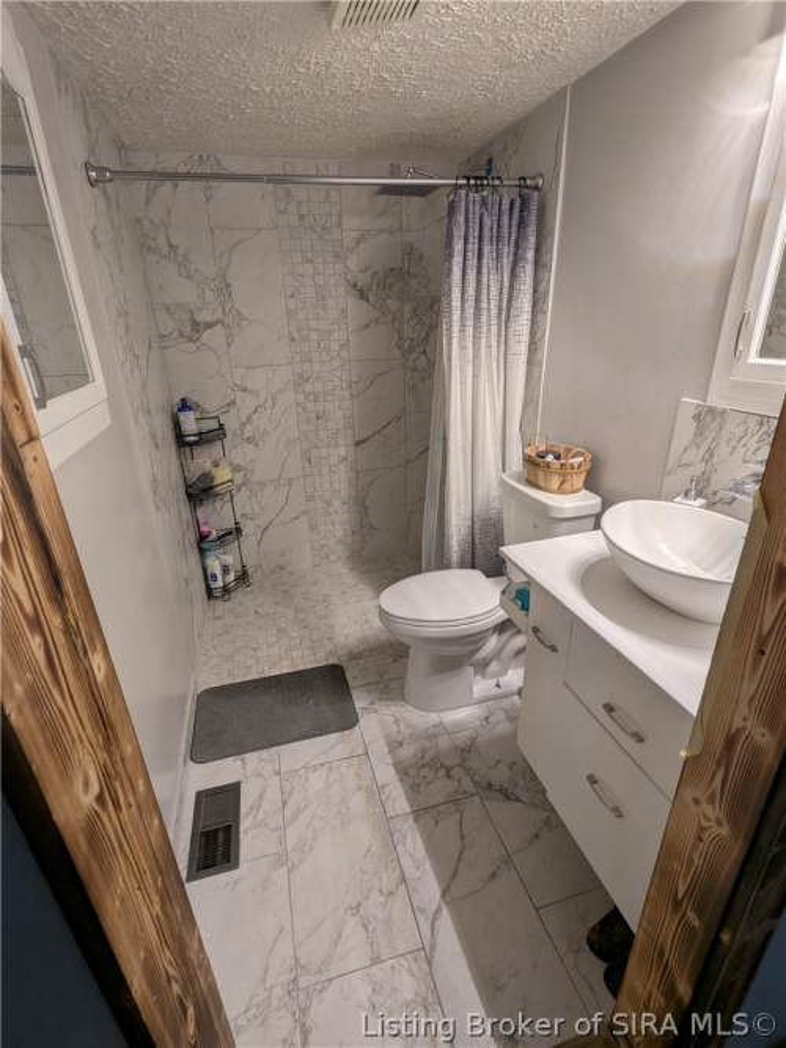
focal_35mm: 16
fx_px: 485
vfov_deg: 94.5
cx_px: 393
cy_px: 524
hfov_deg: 78.1
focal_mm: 2.22
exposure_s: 1/40
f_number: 2.2
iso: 51
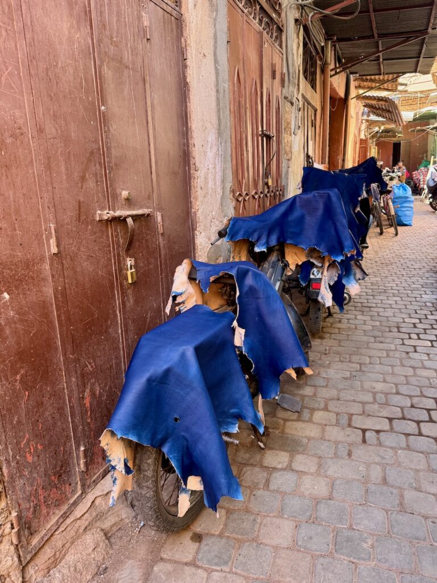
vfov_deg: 71.6
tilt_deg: -12.8
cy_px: 292
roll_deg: +3.2
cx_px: 218
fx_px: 404
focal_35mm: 24
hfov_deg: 56.8
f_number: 1.78
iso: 160
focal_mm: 6.76
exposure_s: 1/121
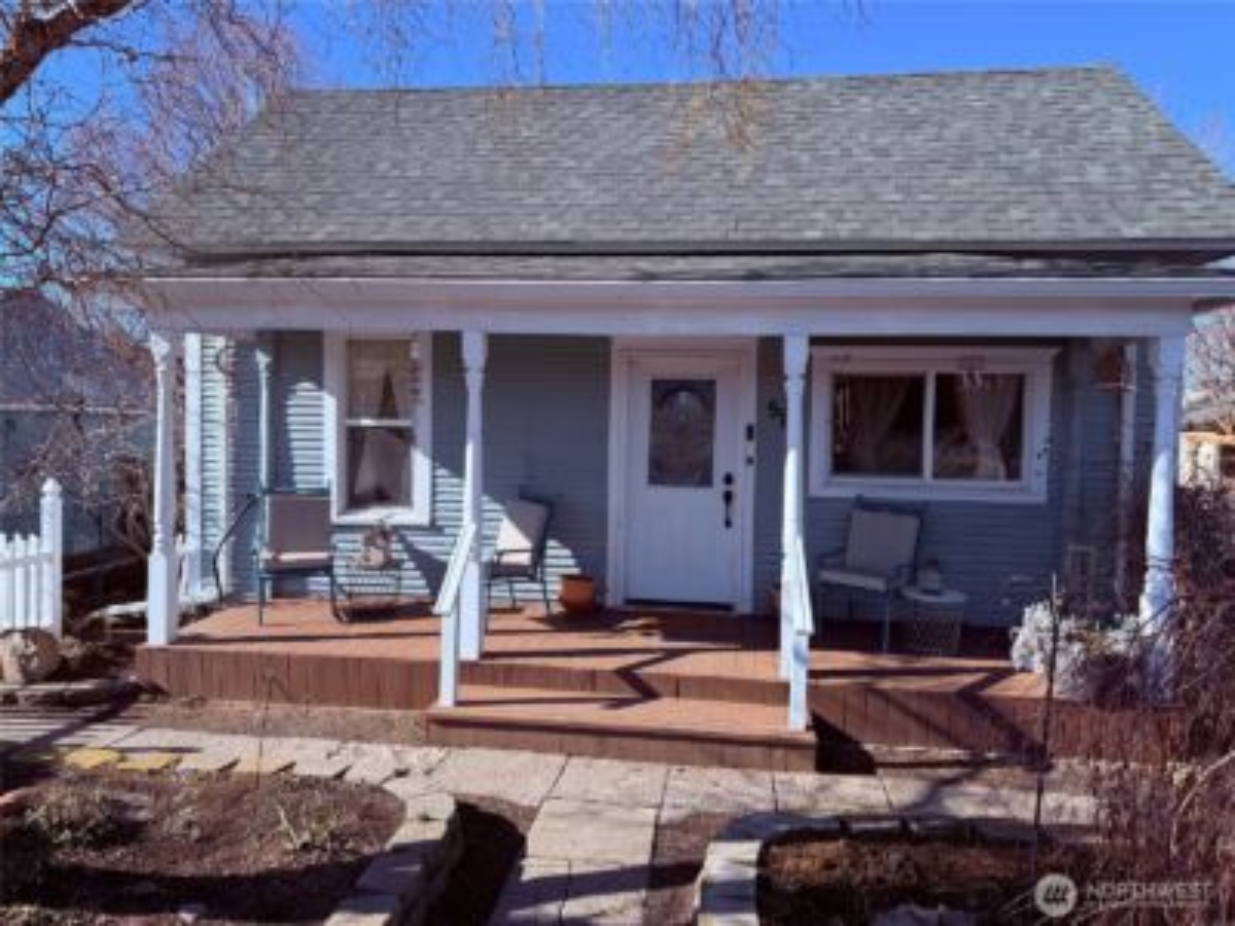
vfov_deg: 56.8
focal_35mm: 24
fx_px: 856
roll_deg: -0.3
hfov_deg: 71.6
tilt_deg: -2.0
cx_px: 618
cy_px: 463
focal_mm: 6.76
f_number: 1.78
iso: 80
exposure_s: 1/2232
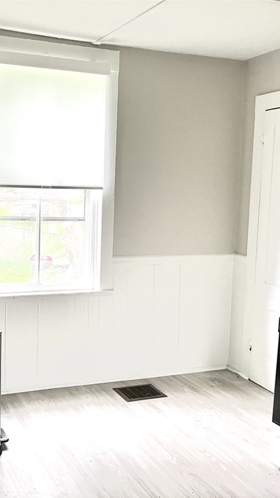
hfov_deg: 28.8
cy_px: 250
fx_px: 541
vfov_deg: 49.4
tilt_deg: -5.2
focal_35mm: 41
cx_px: 90
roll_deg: -1.2
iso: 100
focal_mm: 3.99
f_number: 1.8
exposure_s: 1/60
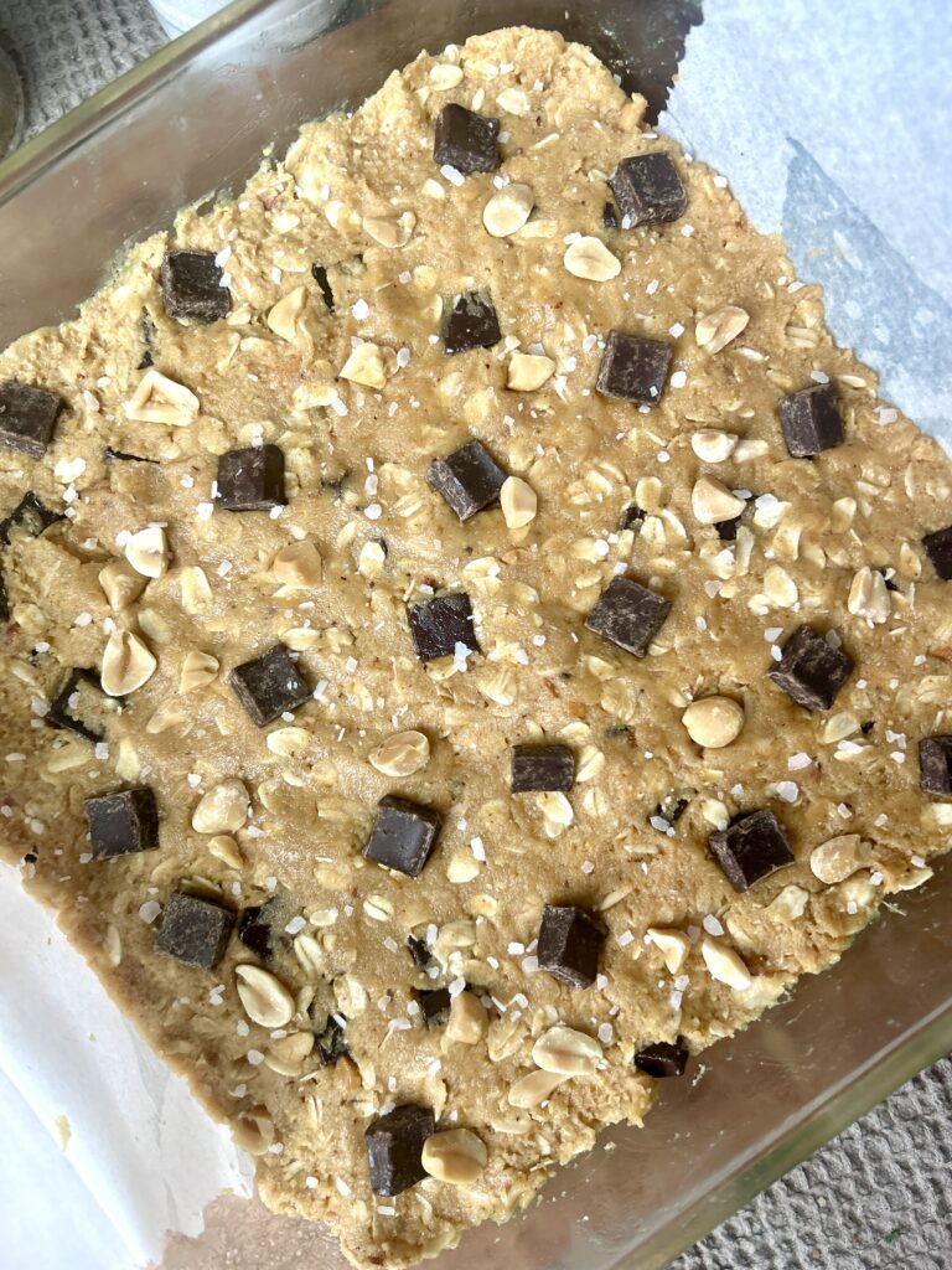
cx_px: 476
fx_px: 953
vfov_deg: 67.3
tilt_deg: -84.4
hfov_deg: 53.1
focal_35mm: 26
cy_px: 635
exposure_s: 1/120
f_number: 1.5
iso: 125
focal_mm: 5.7
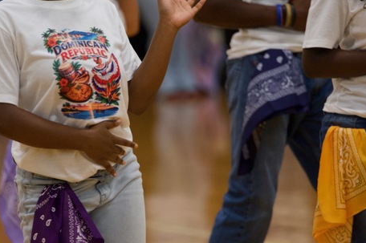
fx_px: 4560
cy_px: 99
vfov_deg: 3.1
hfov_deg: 4.6
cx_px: 113
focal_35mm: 449
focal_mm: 200
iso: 2500
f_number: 2.8
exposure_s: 1/320
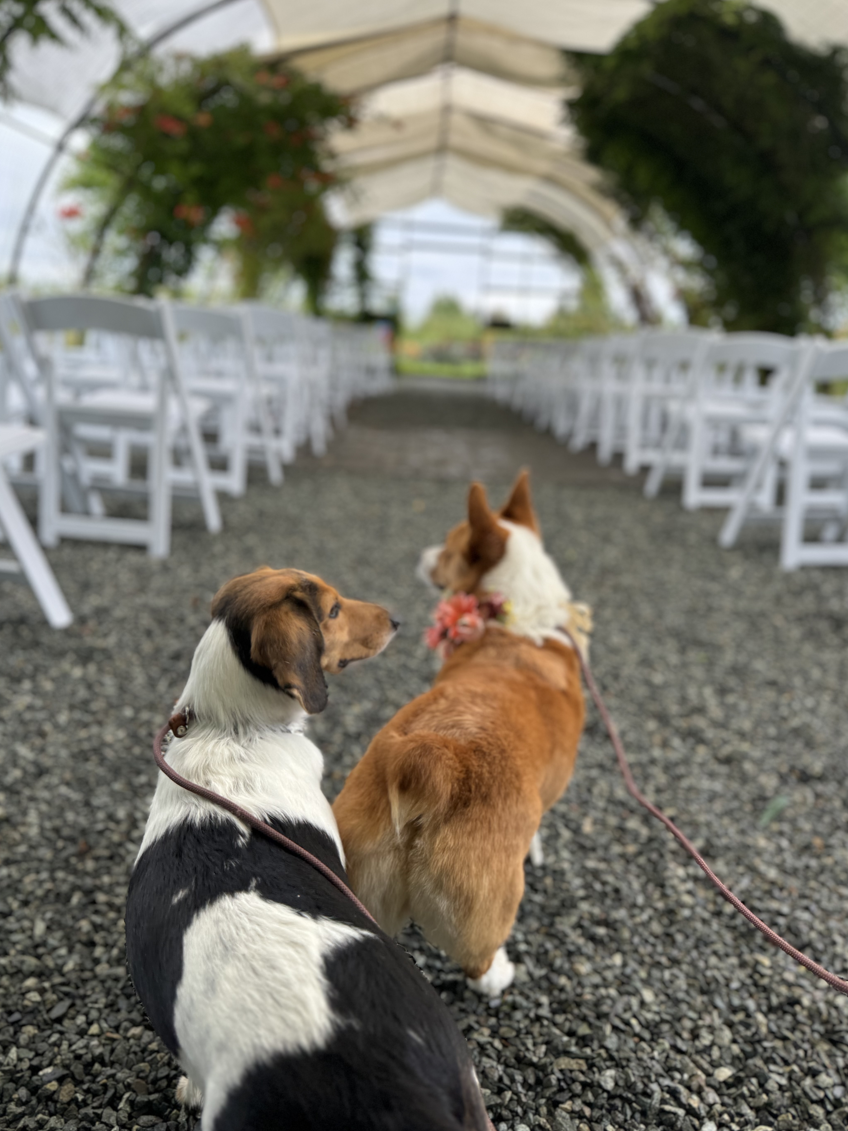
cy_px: 573
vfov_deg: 69.4
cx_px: 436
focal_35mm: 25
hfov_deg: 54.9
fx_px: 817
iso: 64
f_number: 1.78
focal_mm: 6.76
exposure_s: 1/168
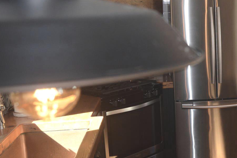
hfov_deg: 31.6
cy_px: 71
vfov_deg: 22.2
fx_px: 401
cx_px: 206
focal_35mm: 61
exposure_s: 1/60
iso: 400
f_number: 4
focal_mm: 18
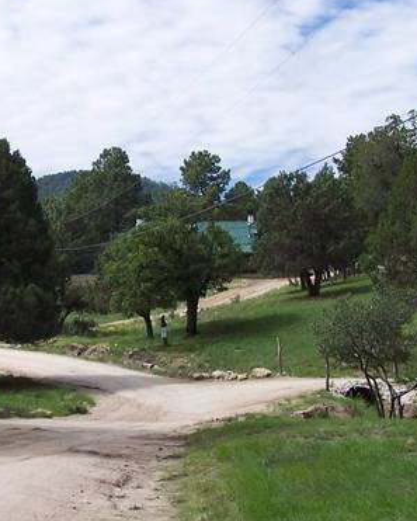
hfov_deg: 18.8
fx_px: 1249
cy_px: 277
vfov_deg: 23.6
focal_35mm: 81
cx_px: 84
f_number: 4
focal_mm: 6.3
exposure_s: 1/750
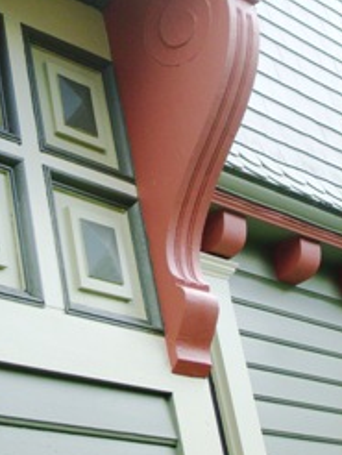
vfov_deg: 21.2
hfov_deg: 16.1
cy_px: 80
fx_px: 1197
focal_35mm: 91
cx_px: 45
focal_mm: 8.7
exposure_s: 1/125
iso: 80
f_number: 3.3
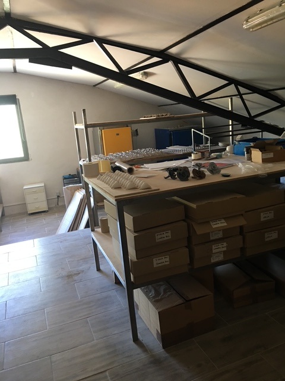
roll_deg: +3.8
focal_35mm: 29
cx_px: 142
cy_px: 190
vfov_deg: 61.7
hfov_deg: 48.2
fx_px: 318
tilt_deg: -13.3
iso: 80
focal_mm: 4.15
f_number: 2.2
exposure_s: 1/17
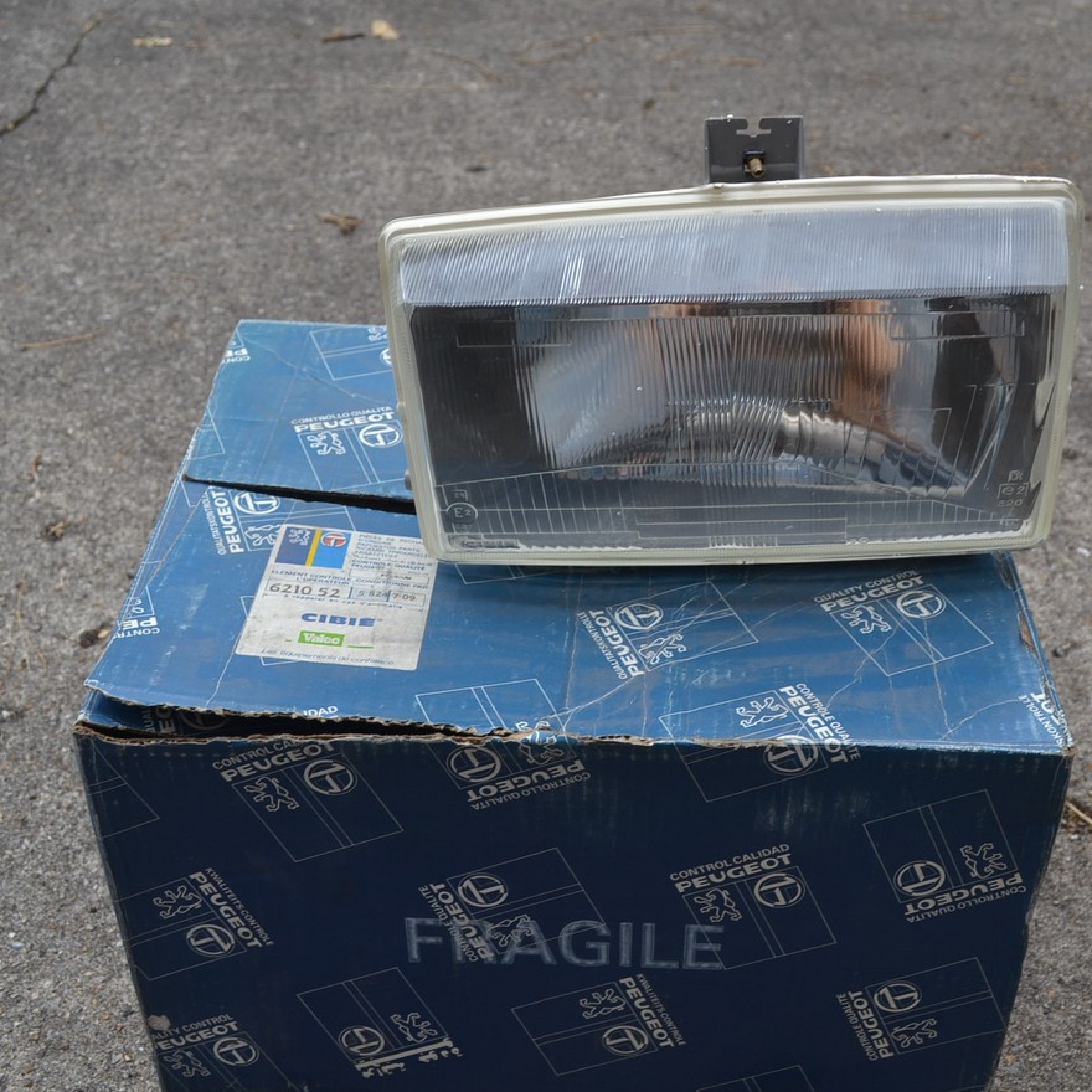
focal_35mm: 43
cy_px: 548
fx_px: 1535
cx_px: 629
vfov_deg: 39.2
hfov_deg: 39.1
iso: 110
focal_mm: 22
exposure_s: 1/125
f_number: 5.6
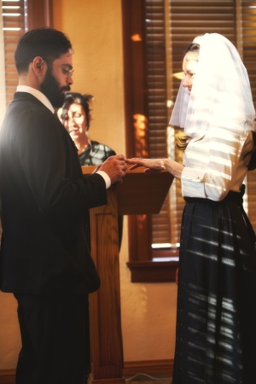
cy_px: 192
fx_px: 747
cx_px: 128
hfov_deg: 19.5
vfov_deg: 28.8
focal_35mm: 70
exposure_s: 1/60
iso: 640
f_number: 2.8
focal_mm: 70
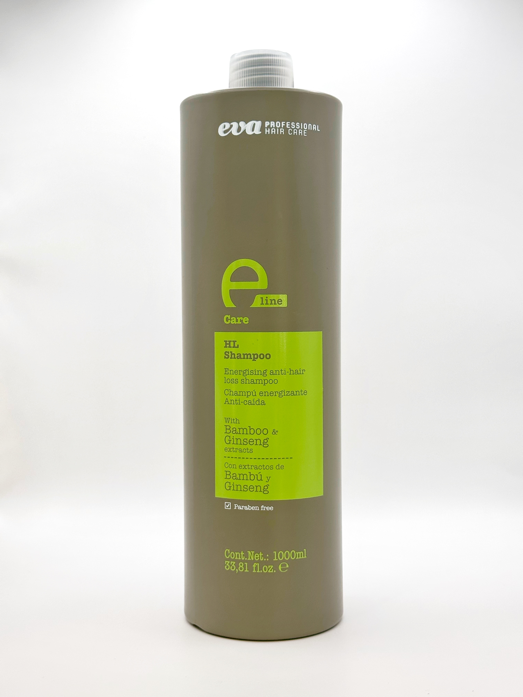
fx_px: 967
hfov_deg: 30.3
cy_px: 348
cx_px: 262
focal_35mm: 48
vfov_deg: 39.7
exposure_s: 1/326
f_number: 1.78
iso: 64
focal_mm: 6.86
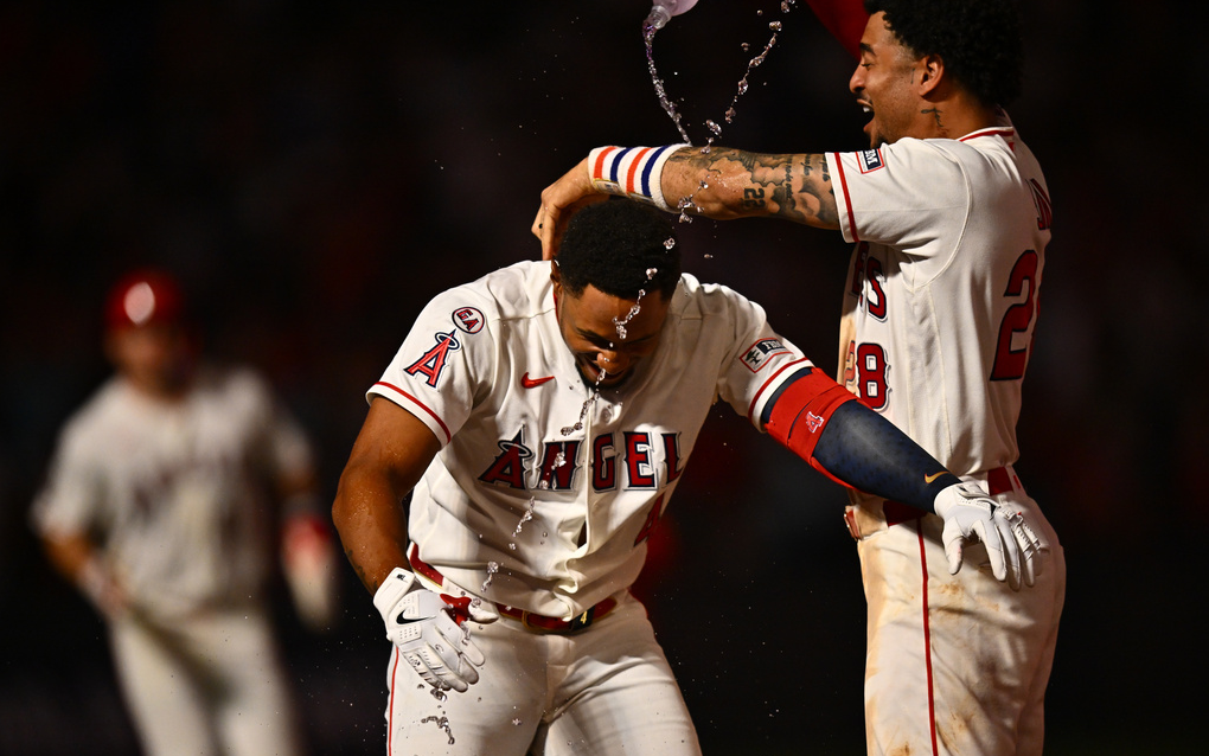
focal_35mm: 409
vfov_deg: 3.2
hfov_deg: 5.1
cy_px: 380
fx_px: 13479
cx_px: 606
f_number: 2.8
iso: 2000
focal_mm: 400
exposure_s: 1/2000
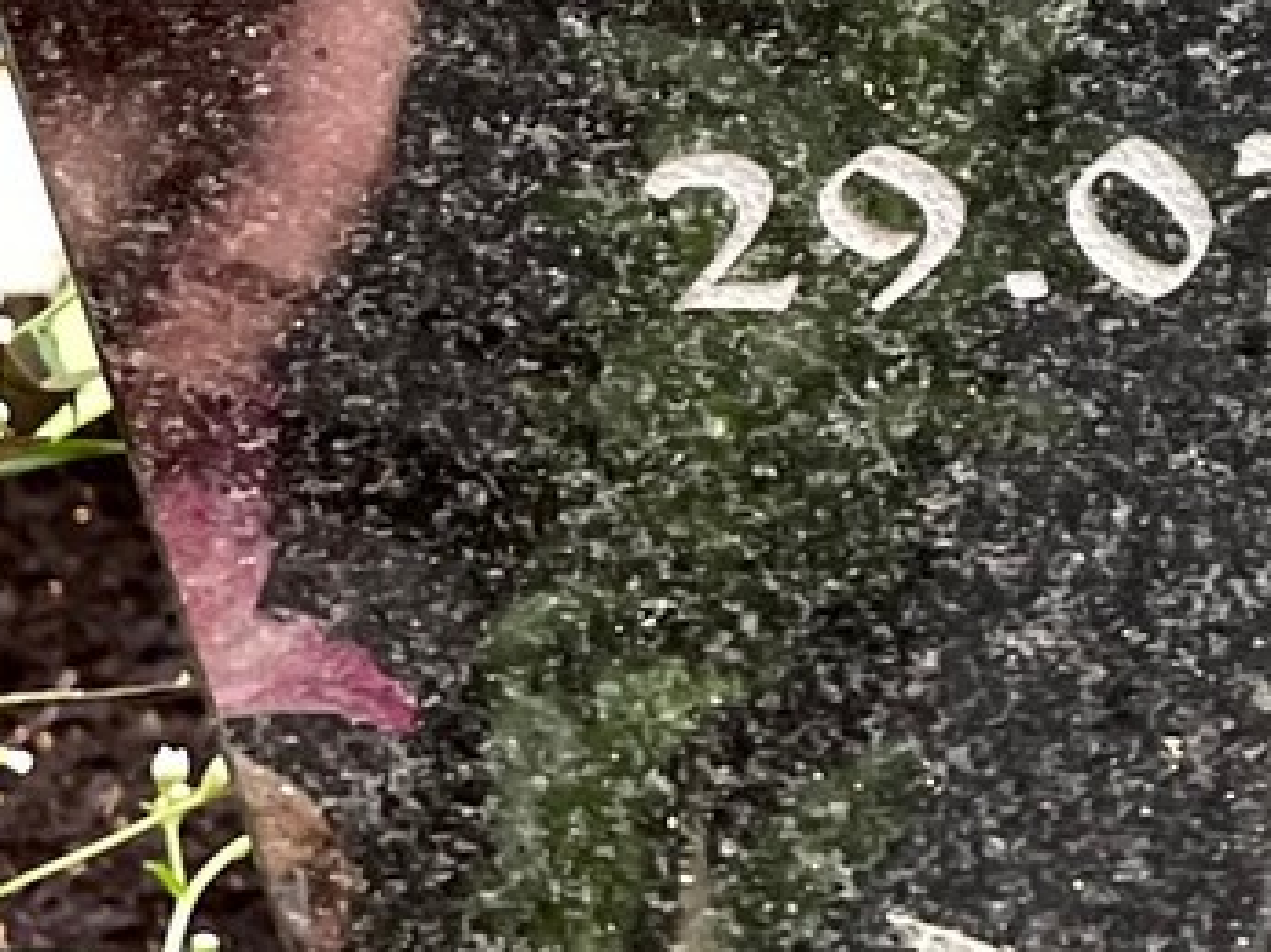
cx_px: 2326
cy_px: -681
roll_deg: -1.6
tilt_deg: -29.1
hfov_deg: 15.5
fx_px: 3964
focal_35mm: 108
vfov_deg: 12.6
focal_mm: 4.2
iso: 125
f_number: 1.6
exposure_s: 1/115
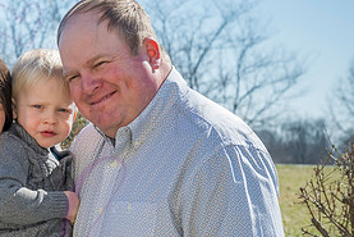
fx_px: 1525
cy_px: 183
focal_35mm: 155
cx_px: 22
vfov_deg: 8.9
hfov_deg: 13.1
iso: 400
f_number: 9
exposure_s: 1/640
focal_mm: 74
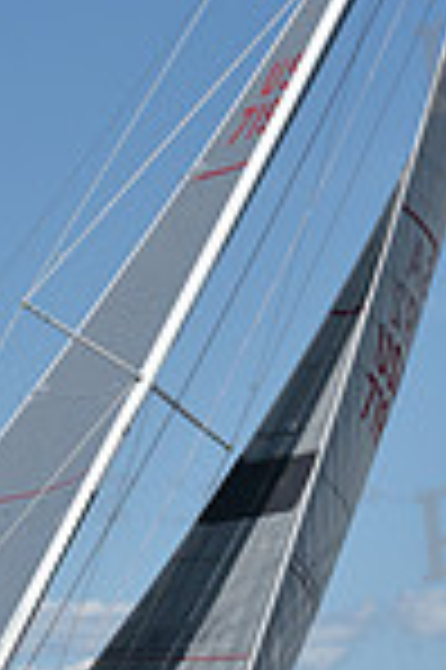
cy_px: 297
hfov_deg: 5.0
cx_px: 182
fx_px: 5085
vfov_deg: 7.6
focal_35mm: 273
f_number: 11
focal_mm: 70
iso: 250
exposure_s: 1/800
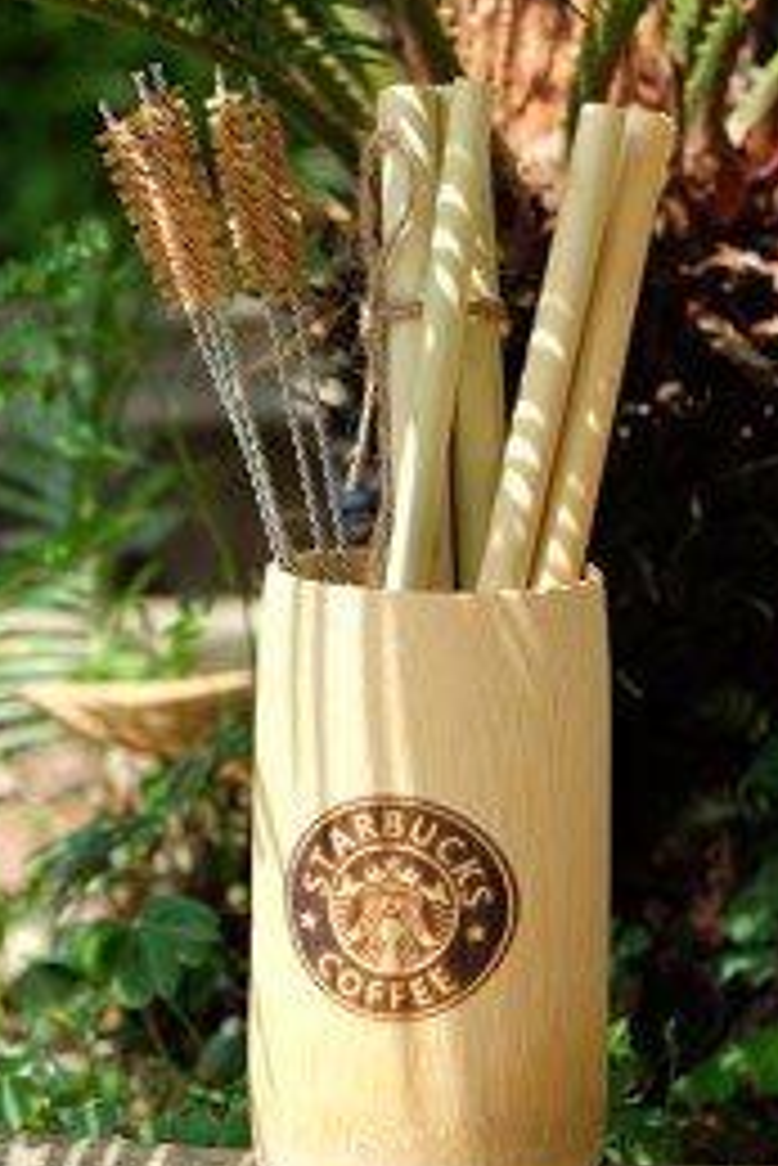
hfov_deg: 8.6
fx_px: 5179
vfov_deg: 12.8
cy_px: 333
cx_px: 209
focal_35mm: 160
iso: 200
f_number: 4
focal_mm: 55
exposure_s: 1/480
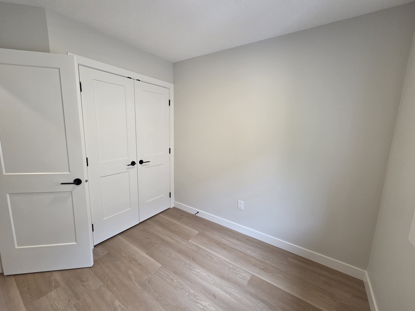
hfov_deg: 106.2
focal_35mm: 13
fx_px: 156
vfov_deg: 89.9
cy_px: 156
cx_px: 208
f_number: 2.2
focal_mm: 2.2
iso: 160
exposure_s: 1/120
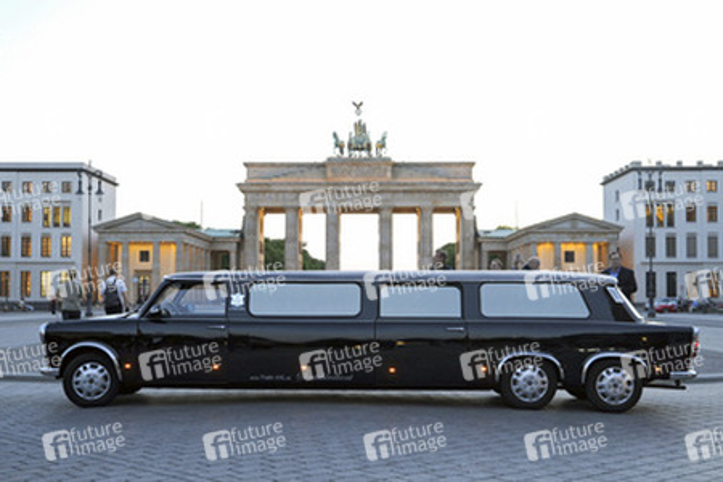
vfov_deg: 31.9
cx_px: 362
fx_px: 843
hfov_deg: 46.4
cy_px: 241
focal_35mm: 42
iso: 800
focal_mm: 42
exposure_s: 1/80
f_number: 4.5
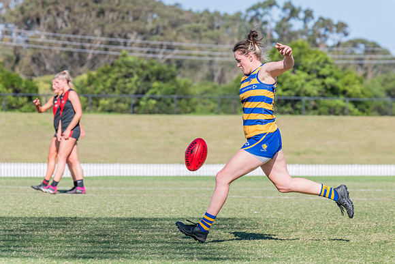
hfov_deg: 5.7
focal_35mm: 363
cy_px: 129
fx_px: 3985
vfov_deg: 3.8
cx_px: 214
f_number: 11
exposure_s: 1/1250
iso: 800
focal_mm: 330
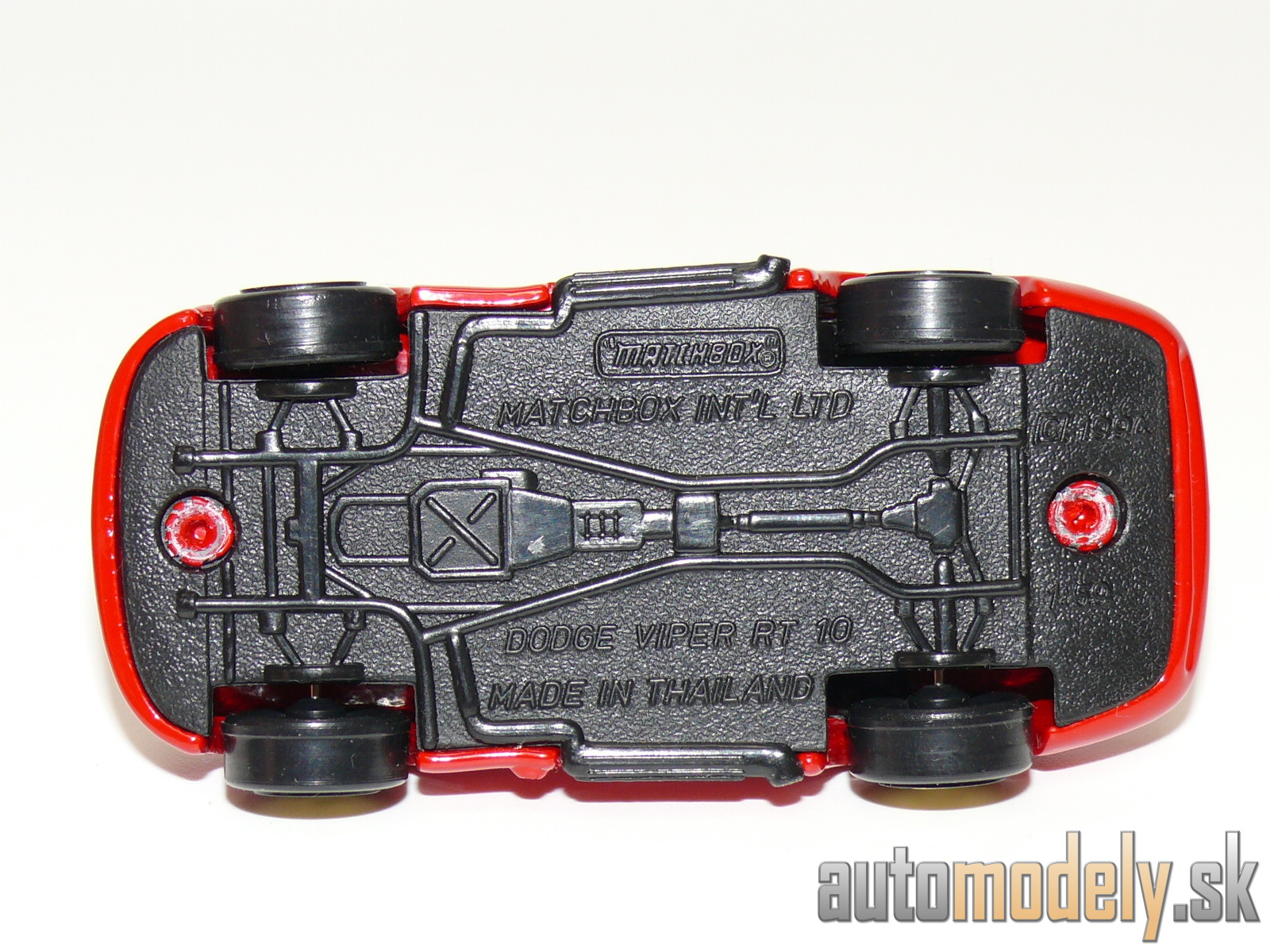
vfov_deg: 14.5
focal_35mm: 102
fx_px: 3742
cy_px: 476
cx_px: 635
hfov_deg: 19.3
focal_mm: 13.3
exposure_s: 1/30
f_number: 4
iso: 100
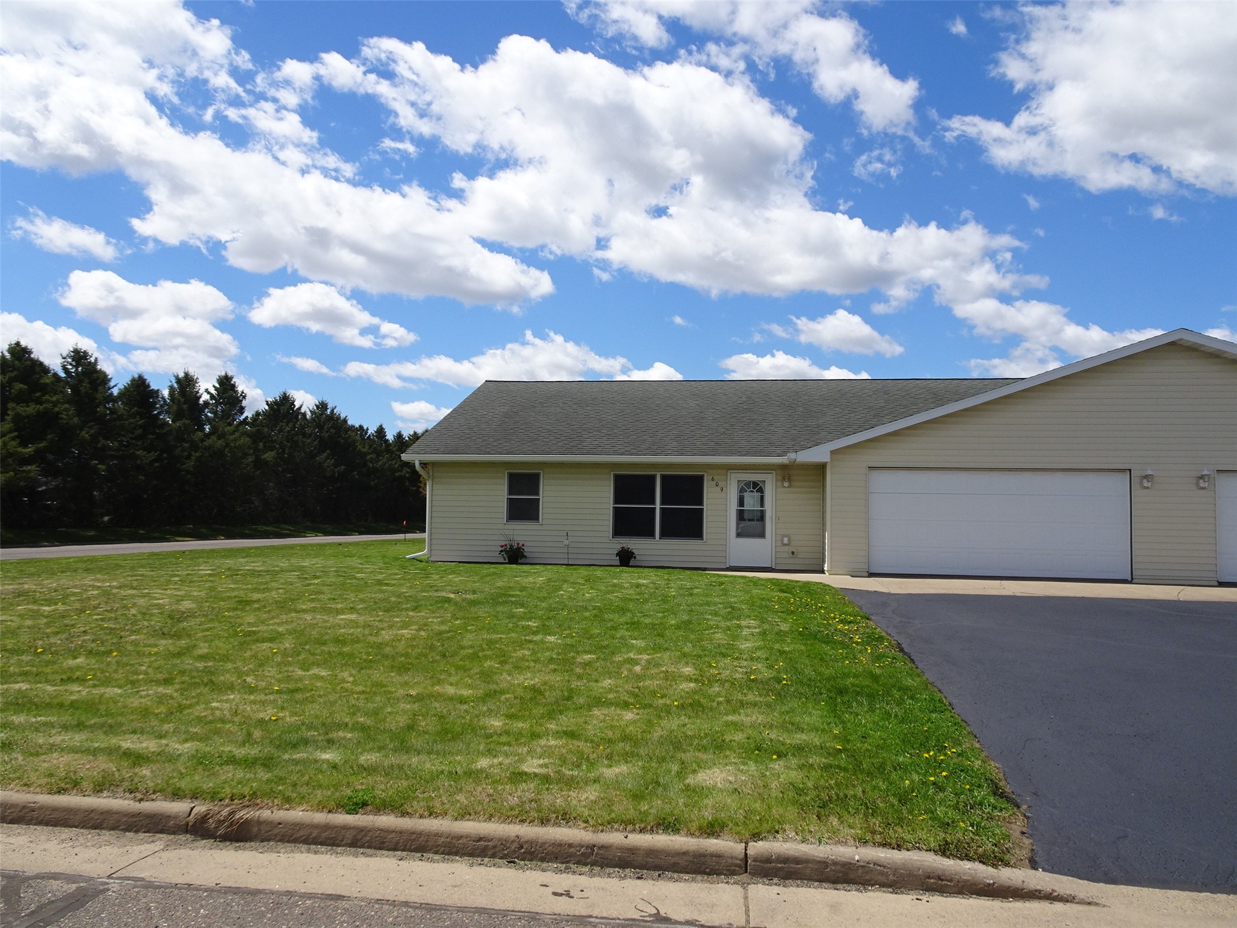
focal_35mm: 24
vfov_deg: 56.8
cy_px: 464
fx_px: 858
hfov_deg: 71.6
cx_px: 618
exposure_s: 1/1250
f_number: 3.5
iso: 80
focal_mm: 4.1
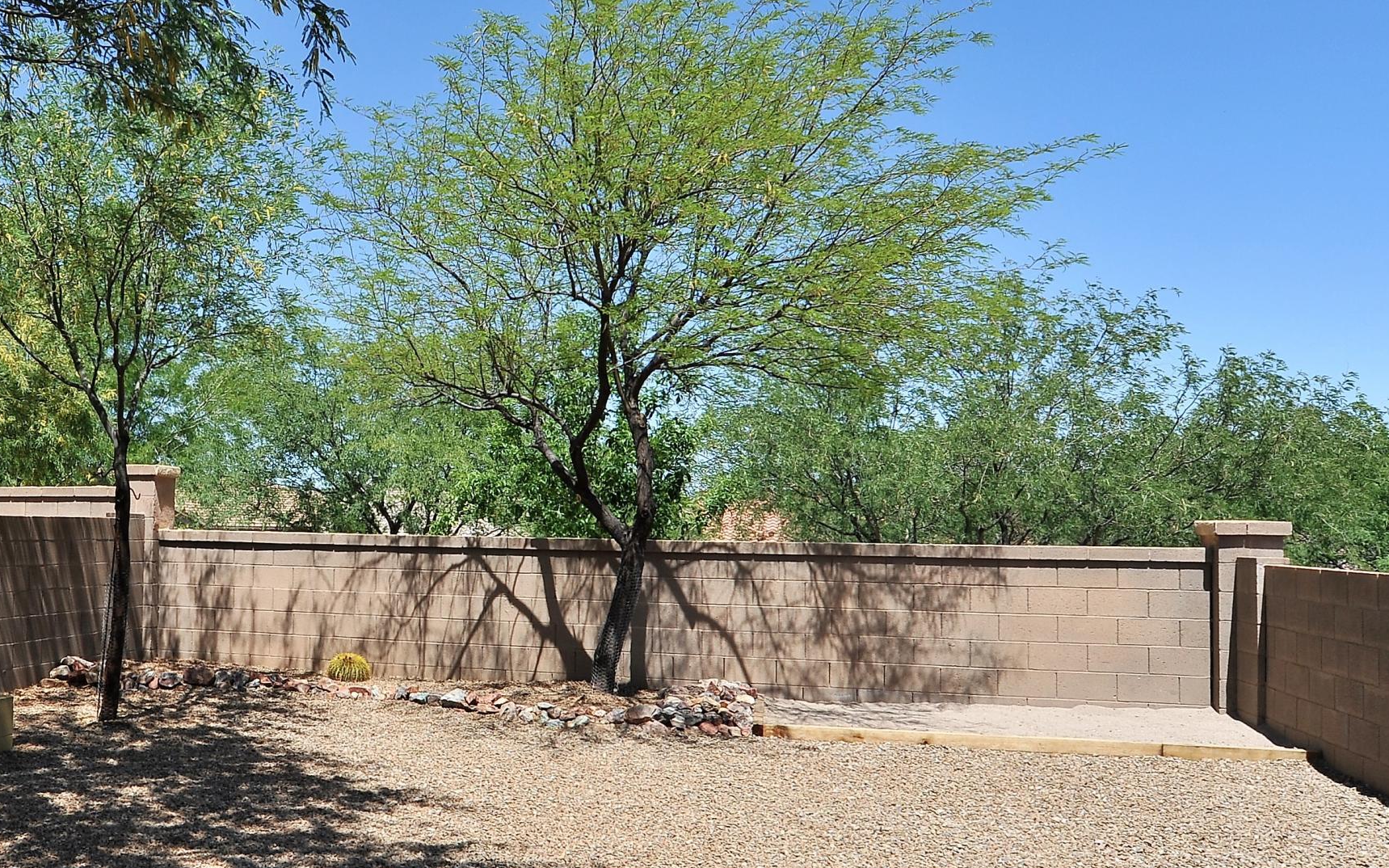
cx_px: 271
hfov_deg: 55.3
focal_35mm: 32
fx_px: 1211
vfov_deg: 39.4
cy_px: 457
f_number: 13
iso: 320
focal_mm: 18
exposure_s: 1/320
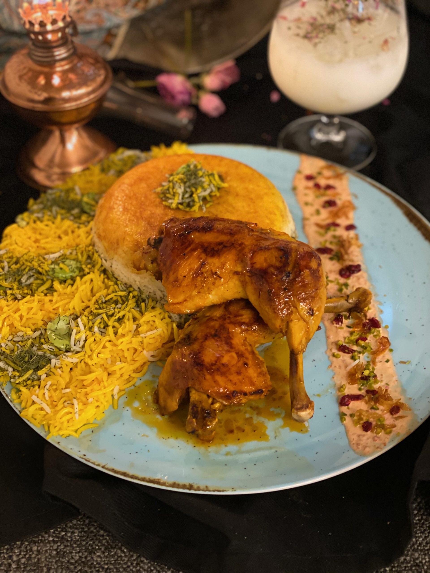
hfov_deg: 28.0
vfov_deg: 36.8
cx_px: 215
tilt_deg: -43.4
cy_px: 286
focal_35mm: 52
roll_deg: -0.5
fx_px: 861
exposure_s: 1/14
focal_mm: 6
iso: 400
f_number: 2
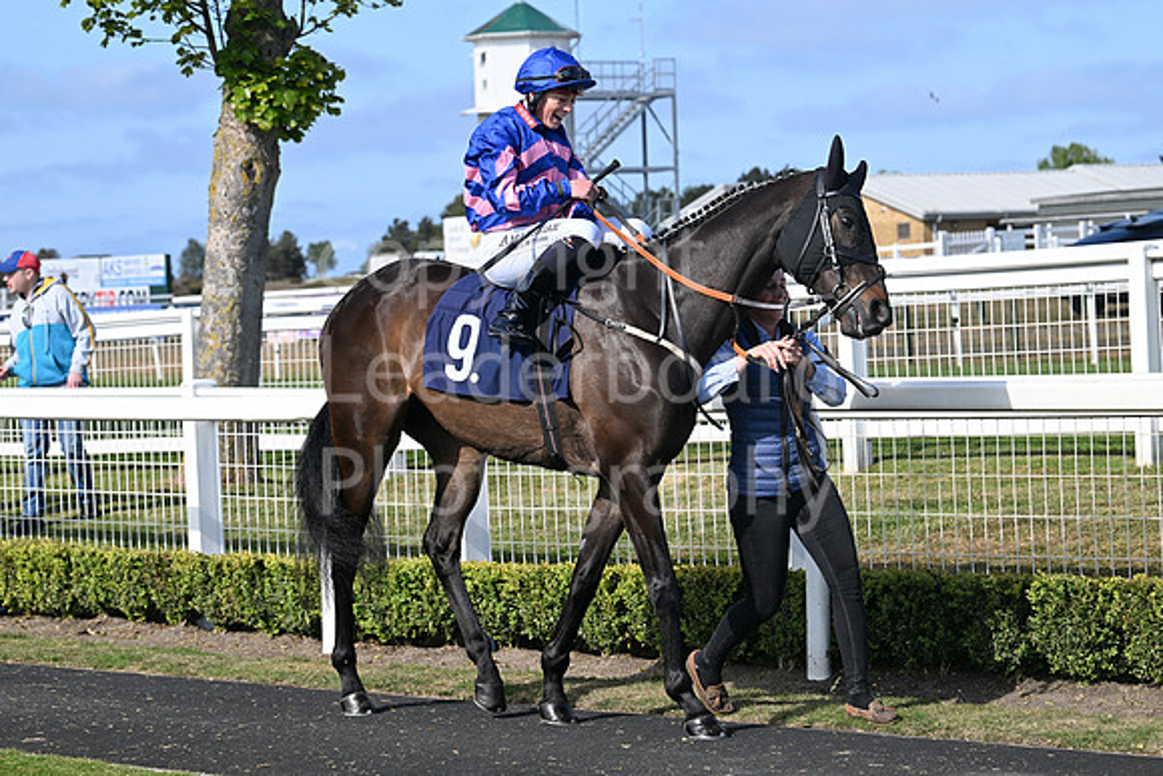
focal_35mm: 105
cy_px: 388
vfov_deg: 13.0
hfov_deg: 19.5
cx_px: 582
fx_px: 3393
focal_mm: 105
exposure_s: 1/1600
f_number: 6.3
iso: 400
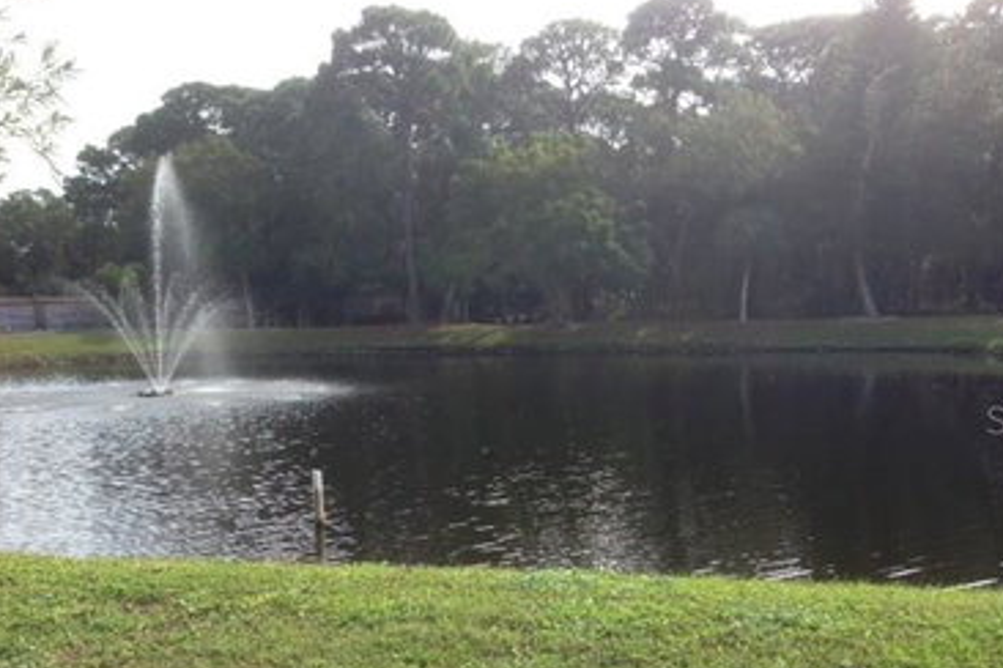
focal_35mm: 40
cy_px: 419
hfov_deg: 48.3
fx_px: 1114
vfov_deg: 33.2
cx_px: 574
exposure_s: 1/797
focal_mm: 4.13
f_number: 2.4
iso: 50
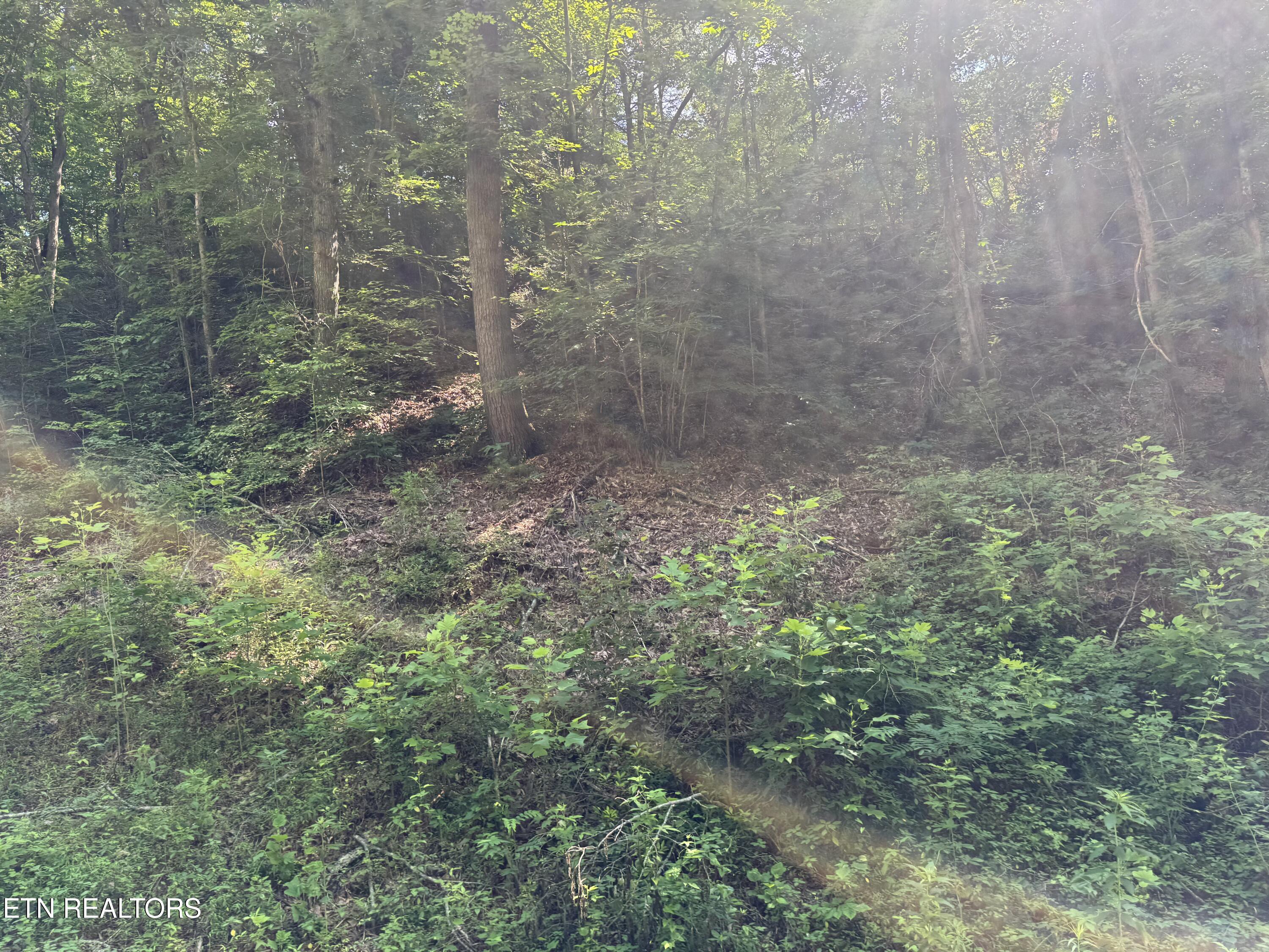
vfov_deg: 56.8
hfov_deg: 71.6
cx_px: 634
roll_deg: +2.1
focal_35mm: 24
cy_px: 476
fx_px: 880
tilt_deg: +9.8
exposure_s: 1/226
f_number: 1.78
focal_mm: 6.76
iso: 64
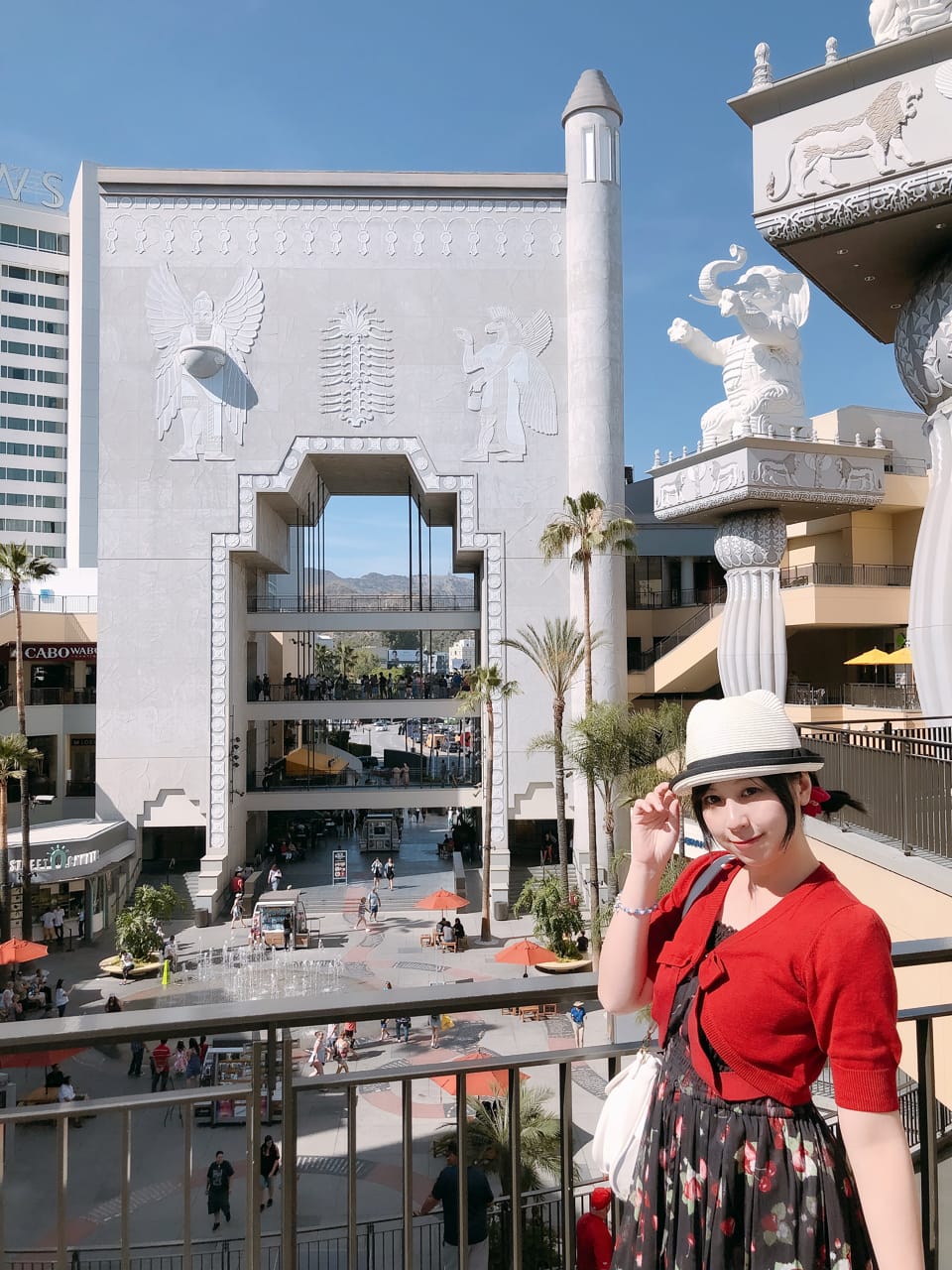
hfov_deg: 49.7
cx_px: 476
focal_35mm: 28
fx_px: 1027
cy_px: 635
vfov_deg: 63.4
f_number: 1.8
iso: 20
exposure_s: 1/2183
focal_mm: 3.99
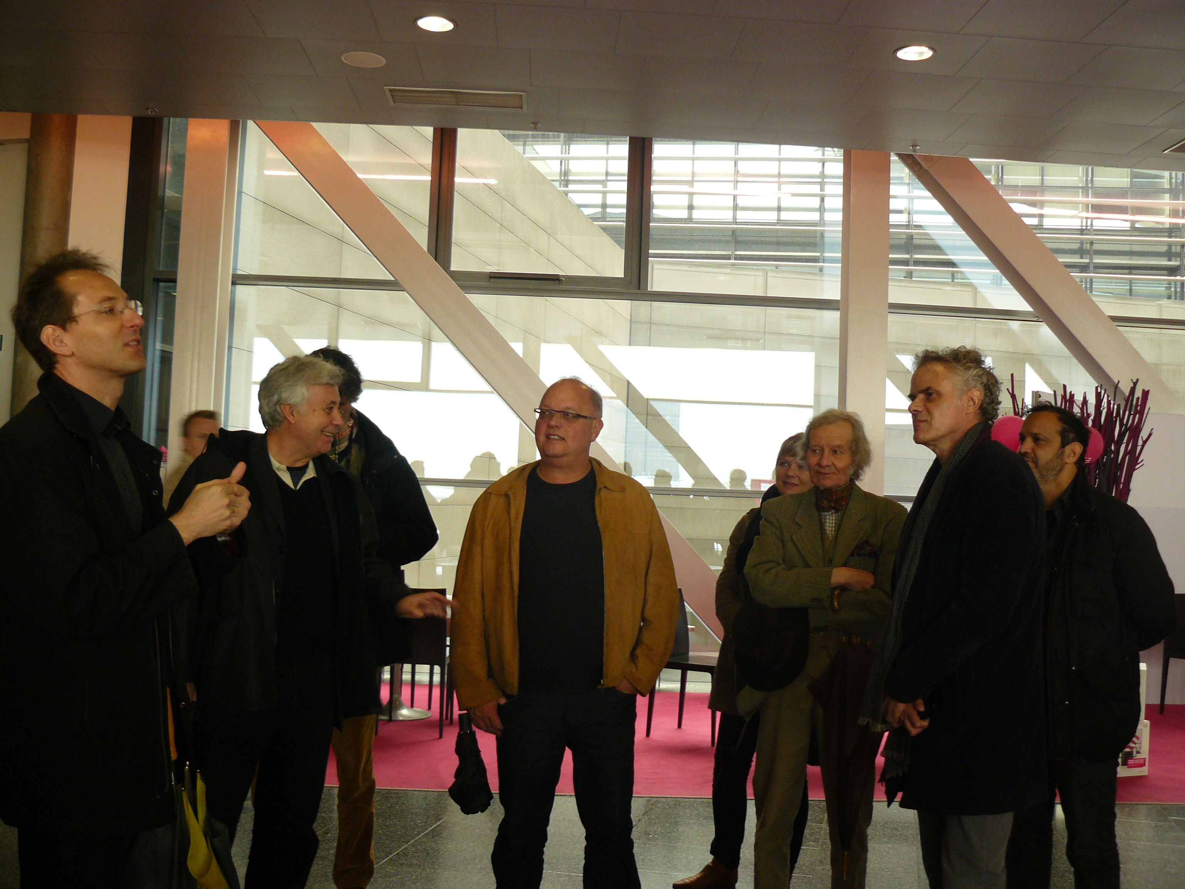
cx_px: 592
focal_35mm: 36
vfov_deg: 39.7
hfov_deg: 51.4
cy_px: 444
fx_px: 1232
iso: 125
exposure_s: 1/30
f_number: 2.8
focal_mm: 6
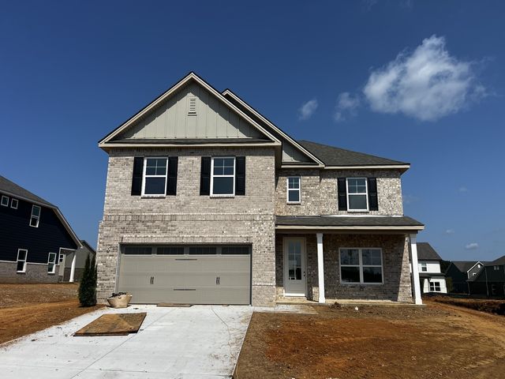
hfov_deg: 67.3
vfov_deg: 53.1
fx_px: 379
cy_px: 190
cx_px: 252
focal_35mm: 26
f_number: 1.5
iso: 50
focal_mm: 5.7
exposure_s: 1/8696
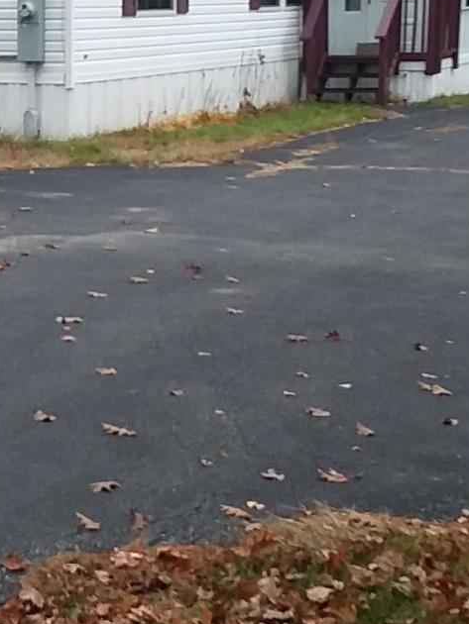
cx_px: -91
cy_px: 230
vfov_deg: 21.3
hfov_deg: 15.5
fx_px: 1661
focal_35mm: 92
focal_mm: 2.47
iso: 40
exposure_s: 1/423
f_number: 1.9
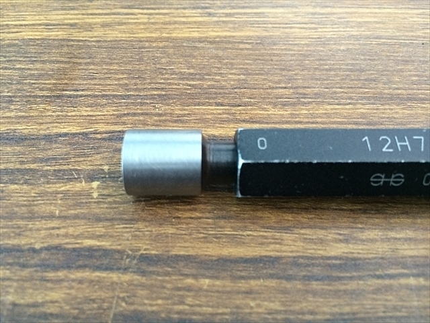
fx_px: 373
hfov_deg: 60.0
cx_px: 215
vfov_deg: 46.8
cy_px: 162
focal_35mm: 30
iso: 160
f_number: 2.2
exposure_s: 1/30
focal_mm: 4.12
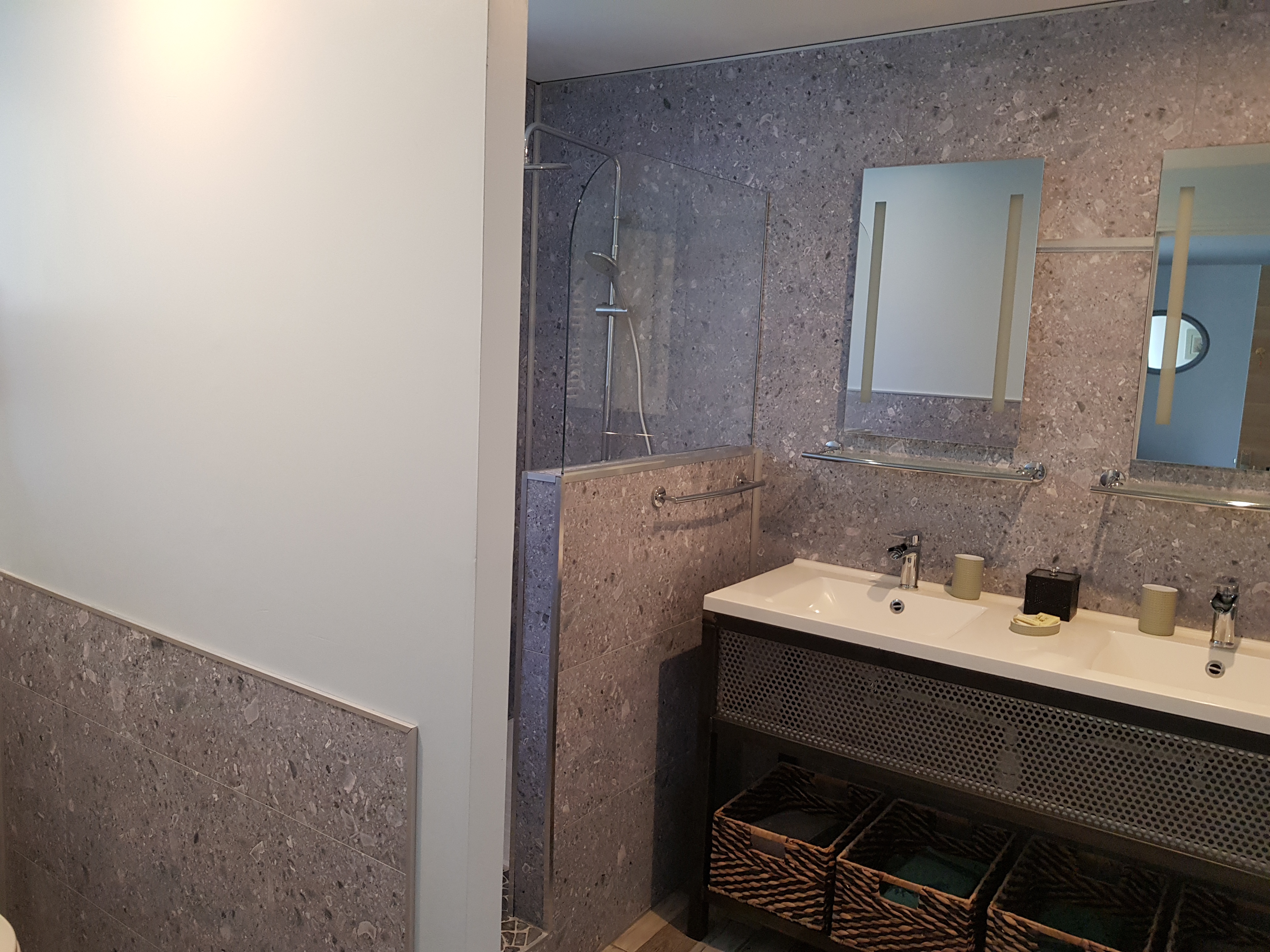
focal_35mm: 26
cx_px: 635
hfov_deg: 67.3
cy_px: 476
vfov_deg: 53.1
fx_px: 954
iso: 160
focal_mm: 4.2
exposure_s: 1/33
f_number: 1.7
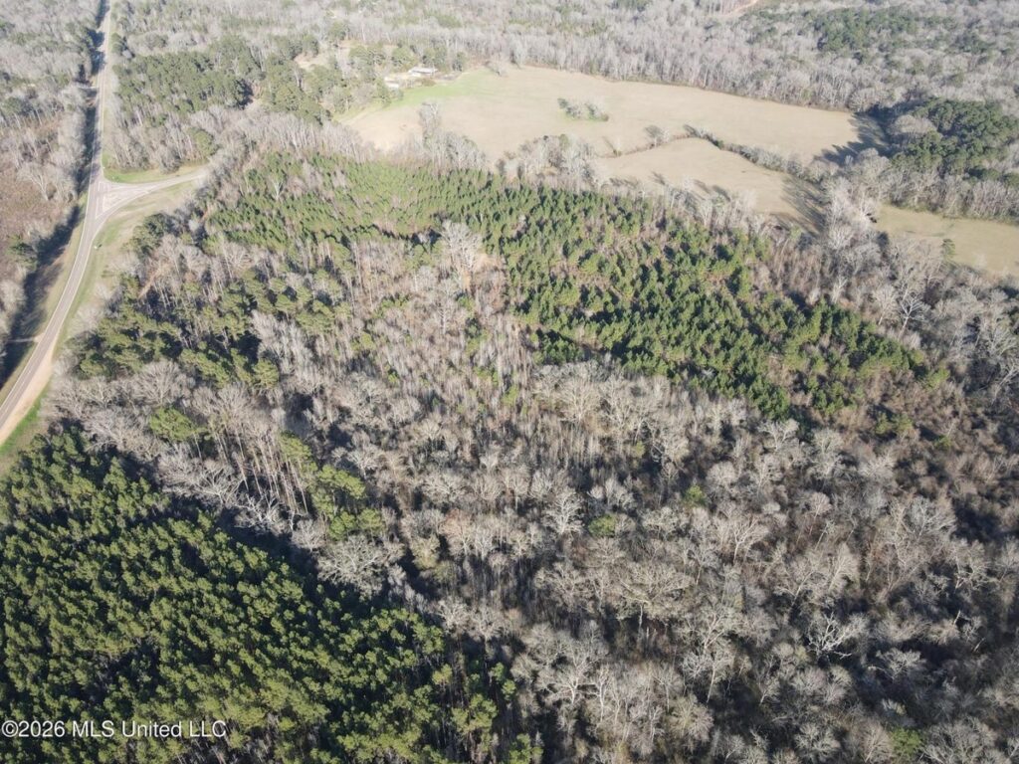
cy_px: 382
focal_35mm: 24
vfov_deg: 56.8
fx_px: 706
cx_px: 510
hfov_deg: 71.6
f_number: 2.8
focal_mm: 4.5
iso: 100
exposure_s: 1/180
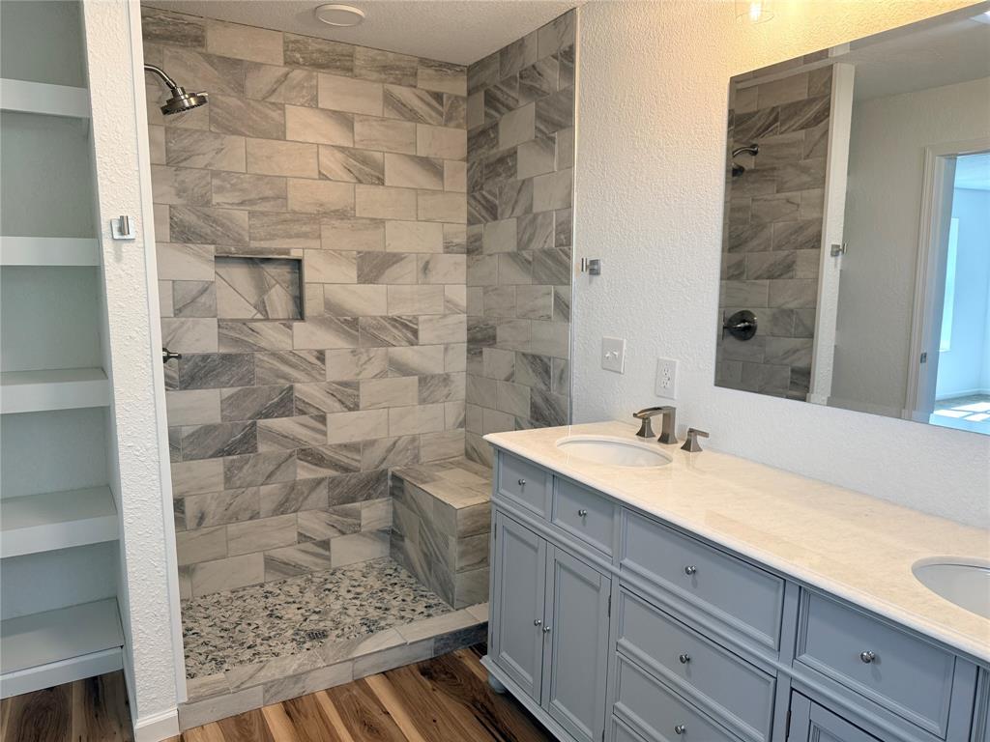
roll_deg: -0.8
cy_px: 371
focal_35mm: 24
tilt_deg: -7.3
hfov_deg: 71.6
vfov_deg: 56.8
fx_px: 686
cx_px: 495
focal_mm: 6.76
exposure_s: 1/120
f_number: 1.78
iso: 160
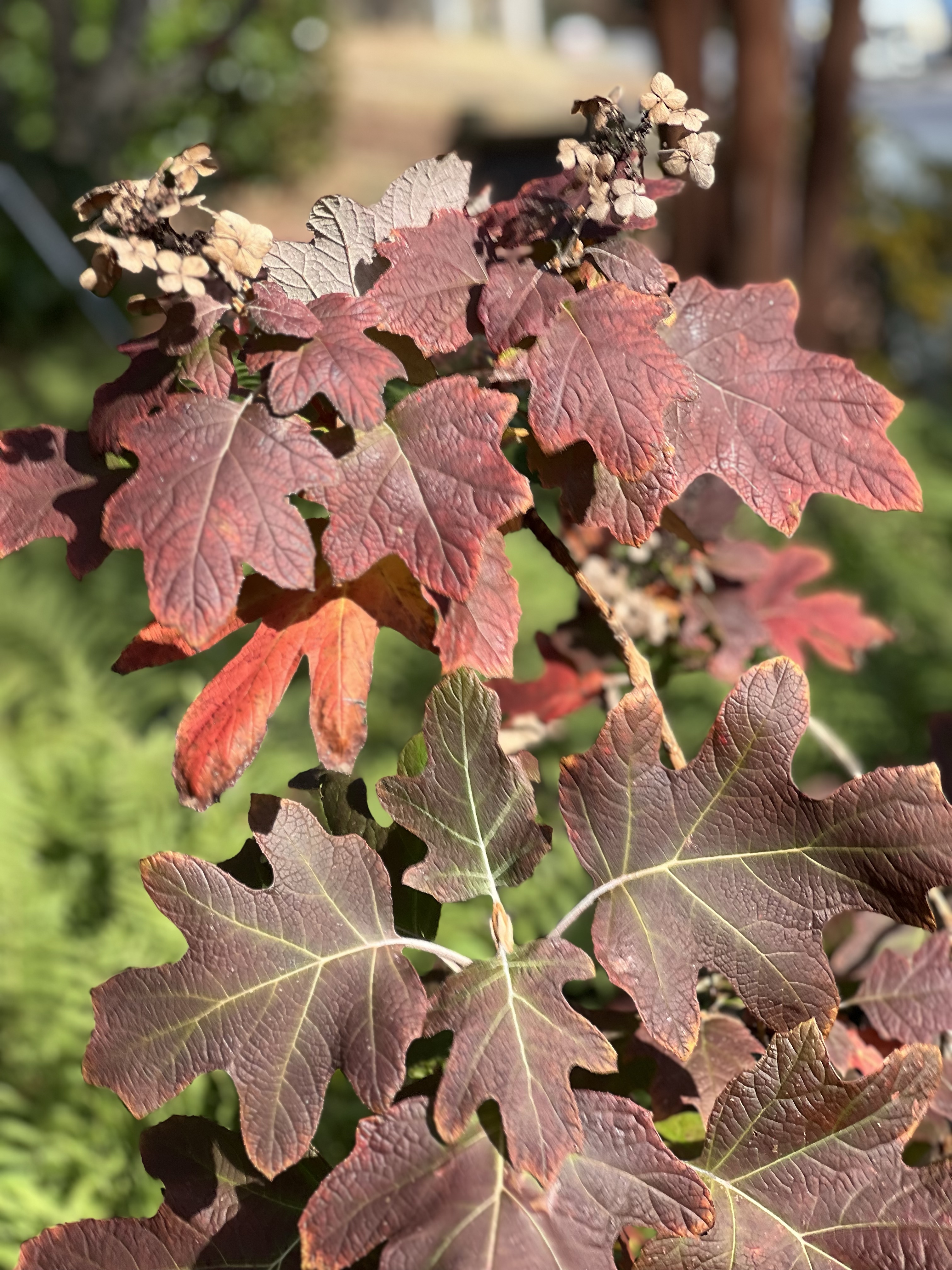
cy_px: 635
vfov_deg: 25.3
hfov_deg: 19.1
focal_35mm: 77
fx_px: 2824
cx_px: 476
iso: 20
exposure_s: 1/147
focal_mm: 9
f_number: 2.8
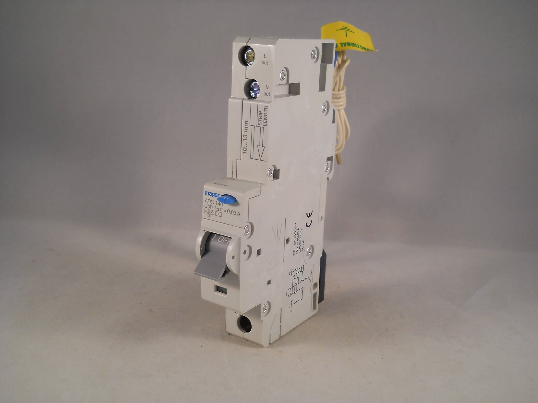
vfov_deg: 35.1
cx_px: 269
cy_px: 202
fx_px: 637
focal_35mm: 41
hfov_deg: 45.8
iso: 80
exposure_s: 1/30
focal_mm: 6.7
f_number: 3.1
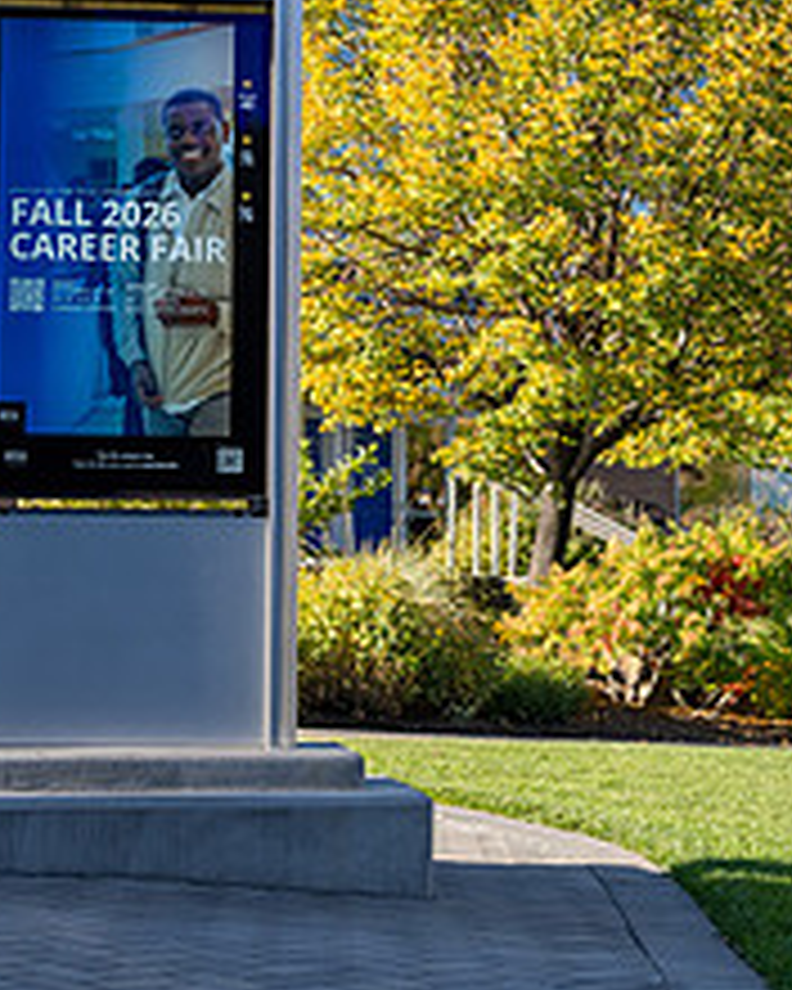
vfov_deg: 19.2
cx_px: 369
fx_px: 2901
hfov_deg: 15.5
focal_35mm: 99
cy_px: 187
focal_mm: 40
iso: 125
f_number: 4
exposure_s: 1/400
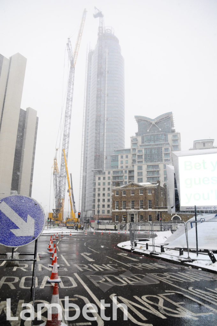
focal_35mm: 26
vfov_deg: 70.5
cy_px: 163
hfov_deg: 50.3
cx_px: 108
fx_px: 231
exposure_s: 1/1000
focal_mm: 17
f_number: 3.5
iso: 640
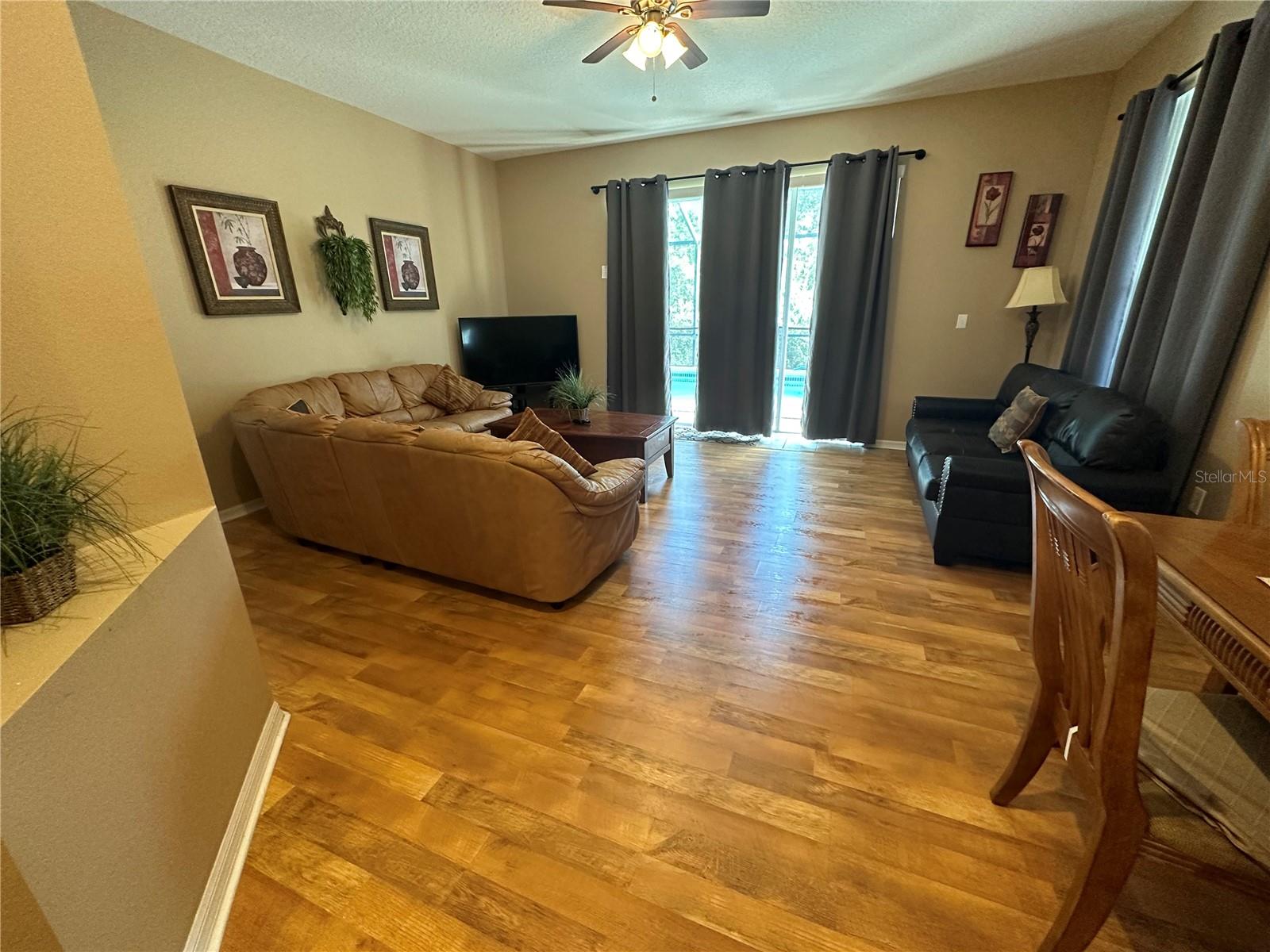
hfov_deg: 102.1
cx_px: 635
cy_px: 476
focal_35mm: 14
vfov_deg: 85.7
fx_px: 514
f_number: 2.2
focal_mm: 2.22
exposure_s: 1/60
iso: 320
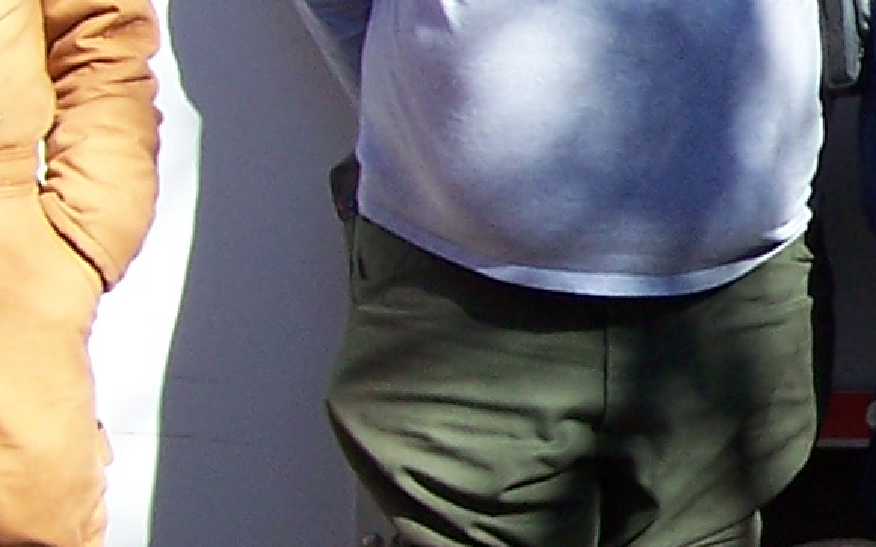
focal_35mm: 179
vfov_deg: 7.3
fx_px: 4272
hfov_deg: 11.2
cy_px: 204
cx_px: 1346
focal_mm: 6.3
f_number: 2.8
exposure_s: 1/500
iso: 80
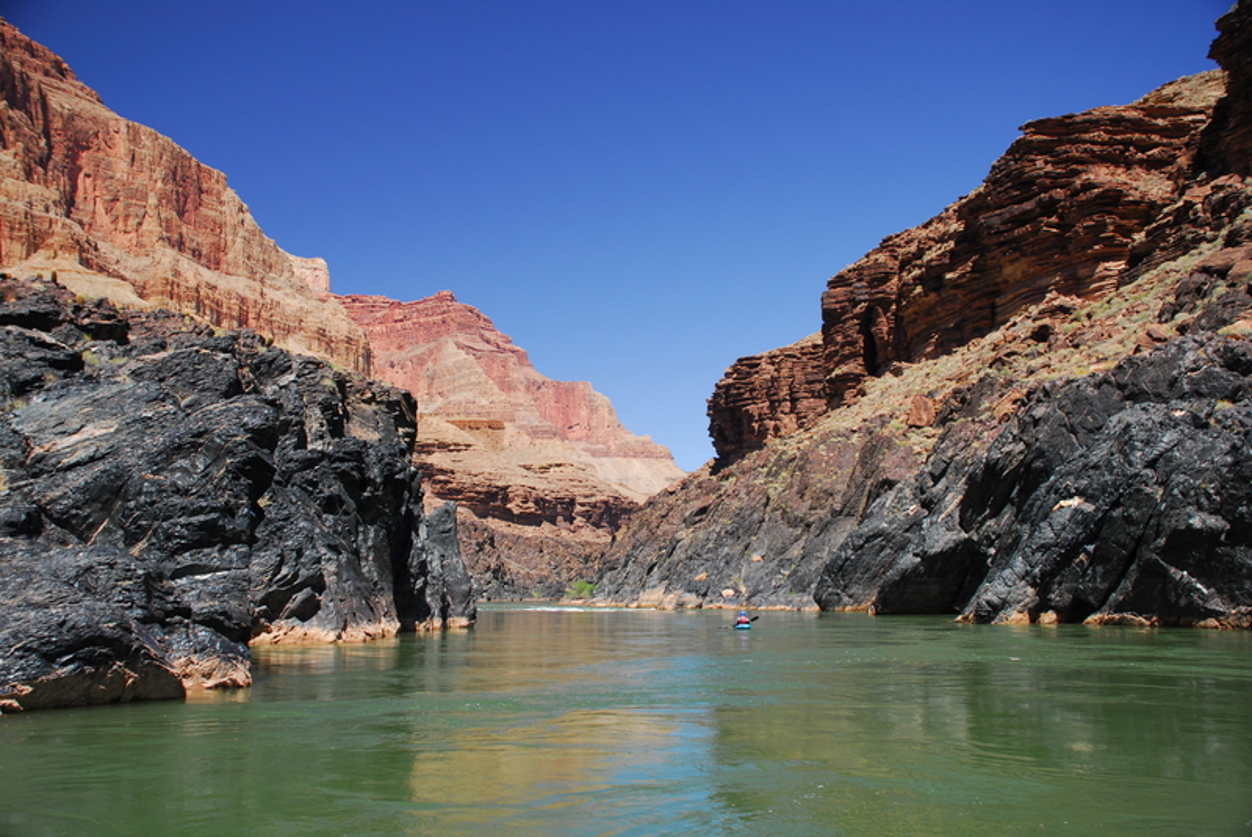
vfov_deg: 40.0
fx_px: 1149
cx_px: 626
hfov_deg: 57.2
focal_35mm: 33
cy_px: 418
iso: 160
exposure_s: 1/250
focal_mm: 22
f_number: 4
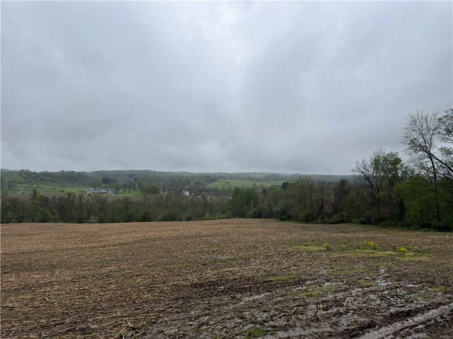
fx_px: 314
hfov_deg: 71.6
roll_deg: -1.0
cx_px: 226
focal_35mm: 24
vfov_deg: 56.8
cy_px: 170
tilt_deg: +1.5
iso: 80
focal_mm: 6.76
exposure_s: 1/2169
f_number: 1.78
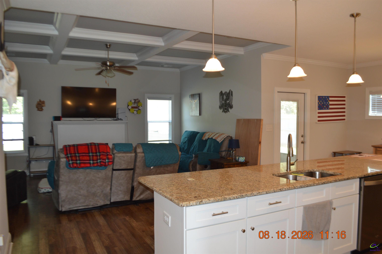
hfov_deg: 67.4
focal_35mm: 27
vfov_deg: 47.8
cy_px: 127
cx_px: 191
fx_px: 286
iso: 400
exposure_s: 1/60
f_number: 4
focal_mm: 18
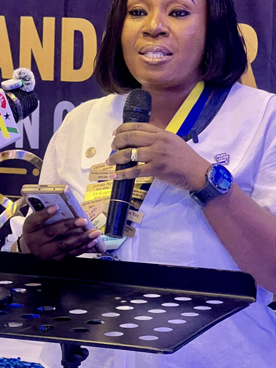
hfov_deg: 10.8
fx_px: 1457
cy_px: 56
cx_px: 157
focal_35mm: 137
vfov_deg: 14.3
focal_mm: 9
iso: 800
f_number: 2.8
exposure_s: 1/34
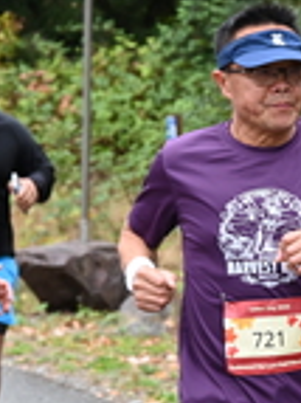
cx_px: 349
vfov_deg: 7.7
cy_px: 216
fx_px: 3007
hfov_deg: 5.7
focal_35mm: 259
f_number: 6
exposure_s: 1/125
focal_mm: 70
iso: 900
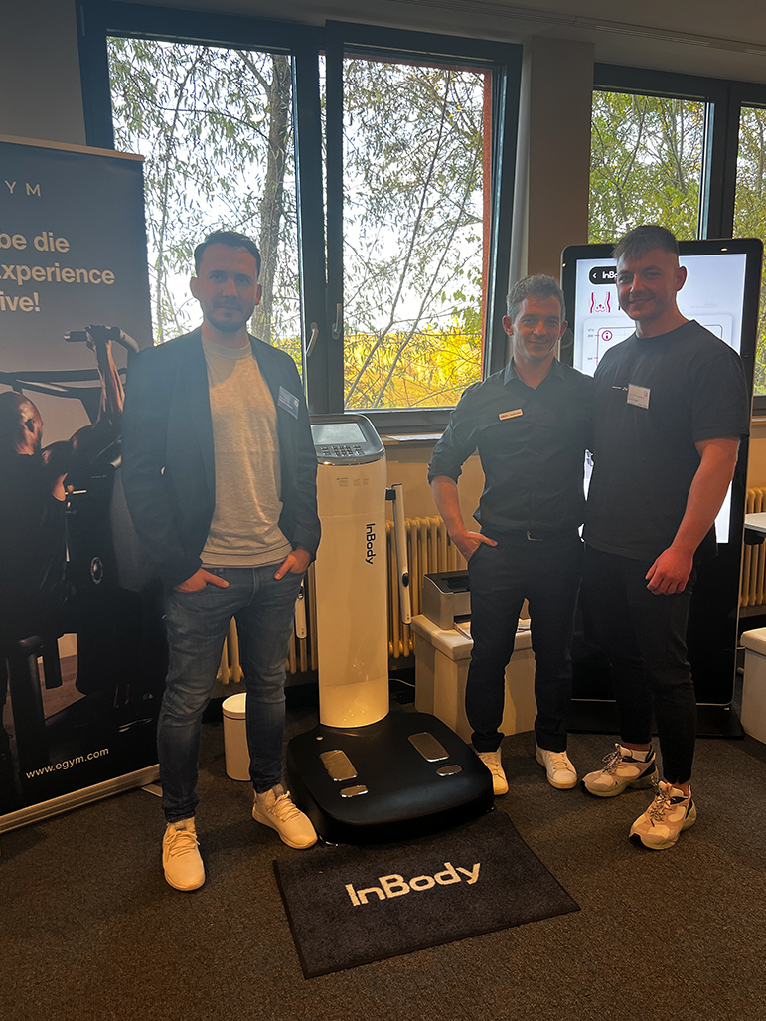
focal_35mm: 27
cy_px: 516
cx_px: 384
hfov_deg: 51.4
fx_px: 796
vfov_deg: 65.3
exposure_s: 1/100
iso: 80
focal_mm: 5.7
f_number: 1.5
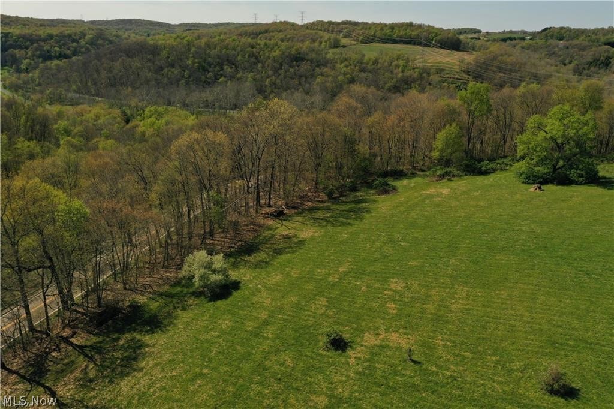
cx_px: 307
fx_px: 477
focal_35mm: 28
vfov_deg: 46.4
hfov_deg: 65.5
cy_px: 204
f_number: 6.3
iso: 100
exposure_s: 1/500
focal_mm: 10.26
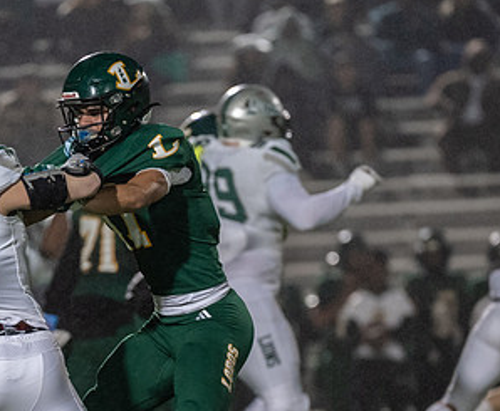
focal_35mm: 512
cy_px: 317
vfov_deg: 3.1
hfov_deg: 3.7
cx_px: 182
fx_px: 7659
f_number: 2.8
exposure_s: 1/1250
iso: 3200
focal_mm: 200
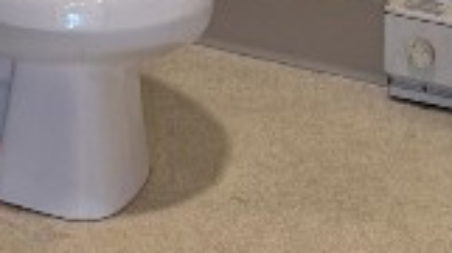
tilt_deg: -5.8
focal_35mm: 125
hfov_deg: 17.1
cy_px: -559
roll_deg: +0.1
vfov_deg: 8.0
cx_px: 95
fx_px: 1496
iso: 160
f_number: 1.78
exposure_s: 1/120
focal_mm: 6.76
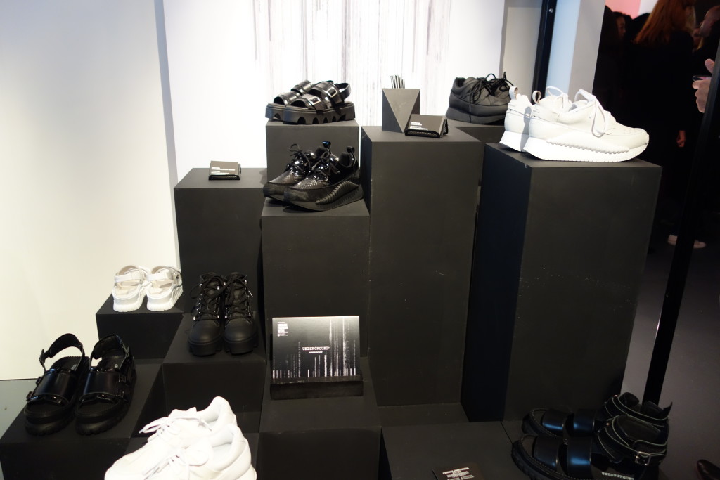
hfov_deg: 65.5
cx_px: 360
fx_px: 560
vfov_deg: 46.4
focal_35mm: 28
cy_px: 240
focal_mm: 10.4
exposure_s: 1/80
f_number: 1.8
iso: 800
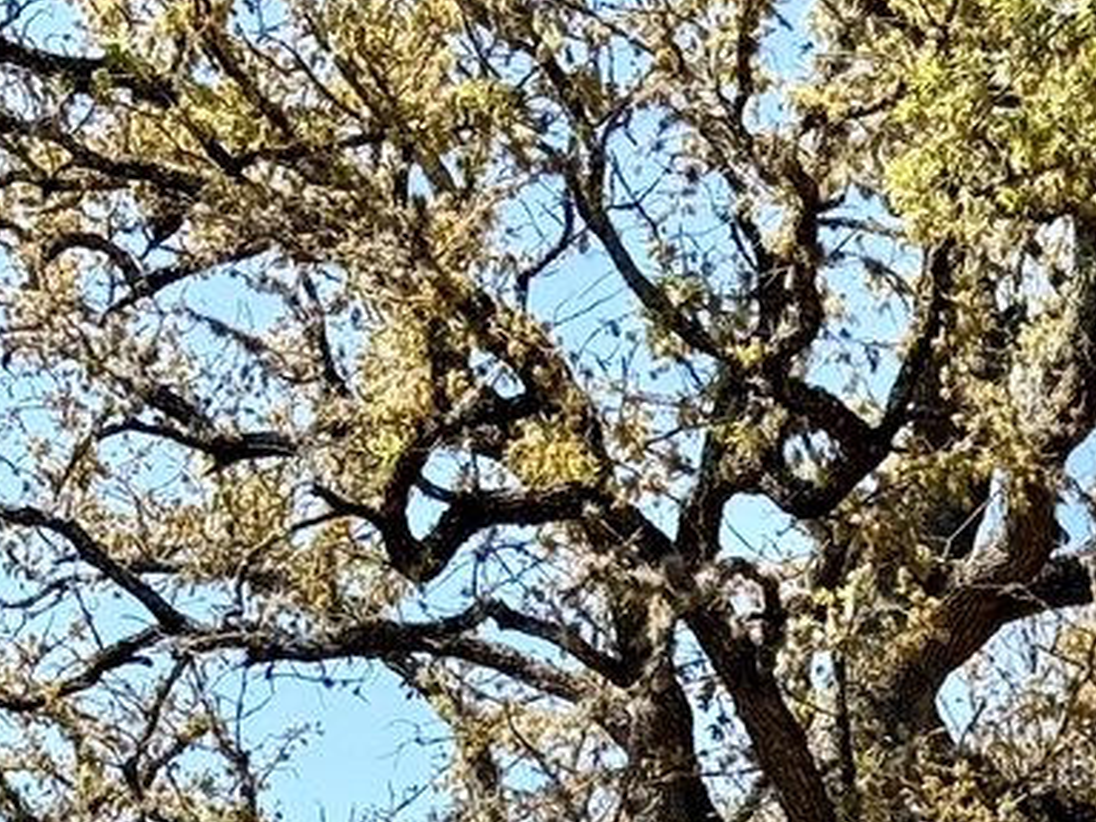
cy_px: 950
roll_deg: -1.3
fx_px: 5699
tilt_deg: +7.8
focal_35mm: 180
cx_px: 1376
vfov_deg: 8.2
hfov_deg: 10.8
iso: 64
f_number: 1.78
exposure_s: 1/2762
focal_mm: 6.76
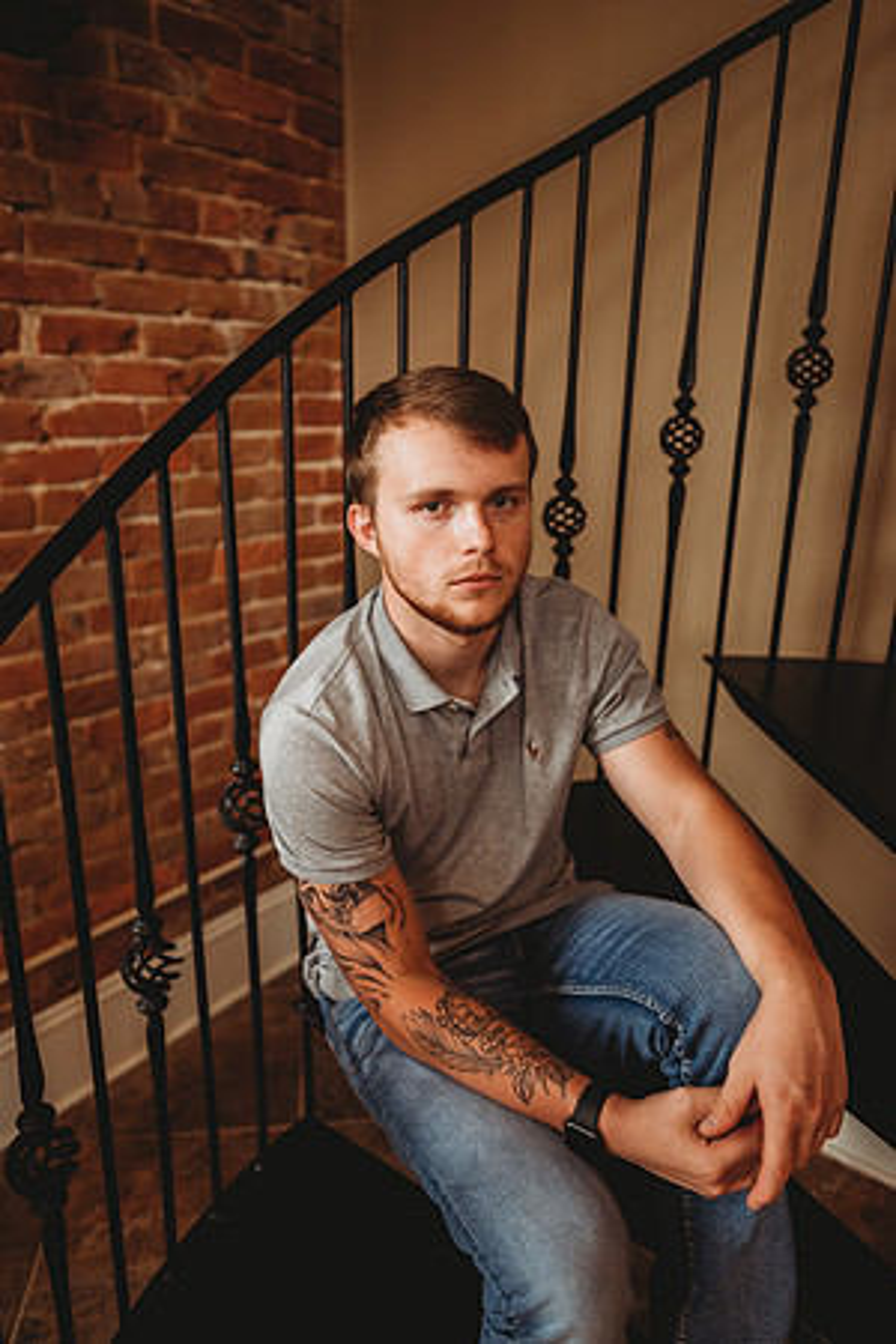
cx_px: 448
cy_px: 672
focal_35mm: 24
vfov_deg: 73.7
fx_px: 896
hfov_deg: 53.1
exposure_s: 1/125
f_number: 2
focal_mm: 24
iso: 320
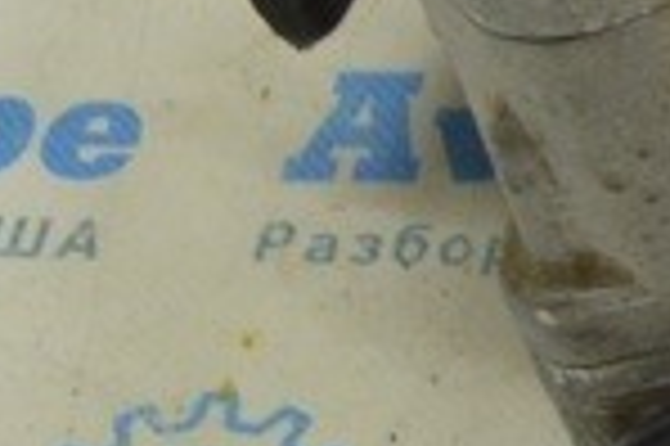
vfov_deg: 5.6
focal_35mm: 237
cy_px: -457
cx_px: 1902
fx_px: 4414
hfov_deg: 7.7
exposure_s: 1/25
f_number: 5.6
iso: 400
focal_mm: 23
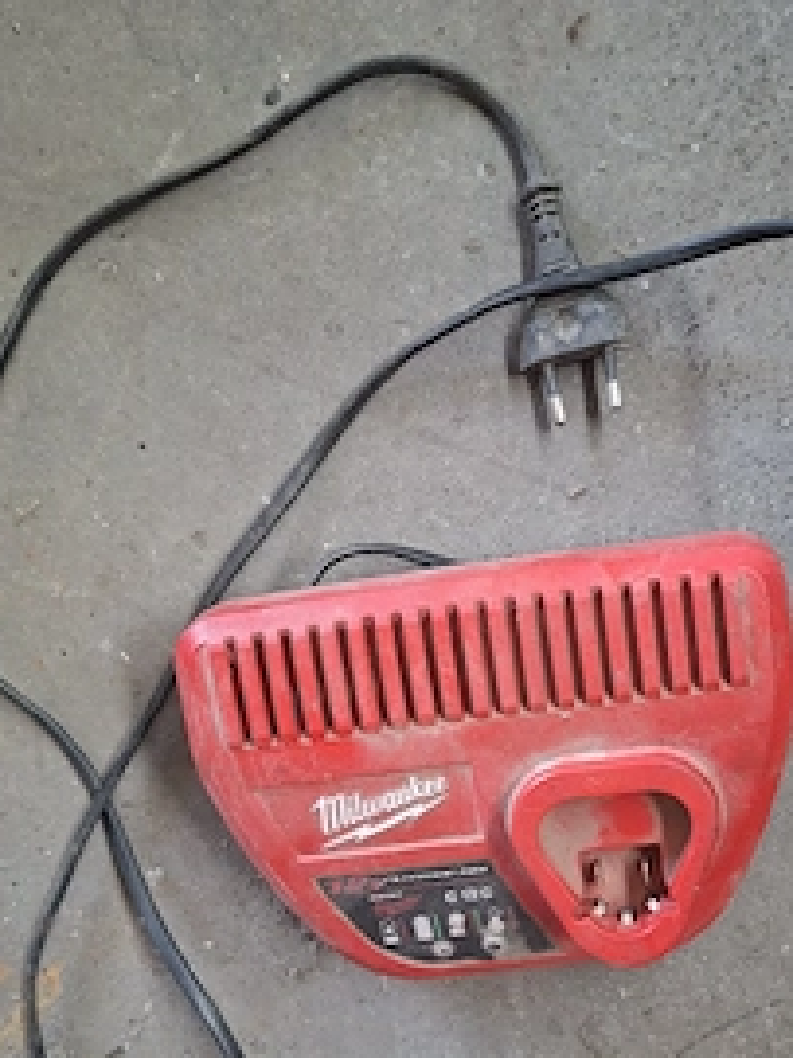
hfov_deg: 41.5
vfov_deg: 53.1
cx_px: 488
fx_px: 1039
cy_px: 687
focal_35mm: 34
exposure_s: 1/50
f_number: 1.8
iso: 320
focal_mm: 5.54
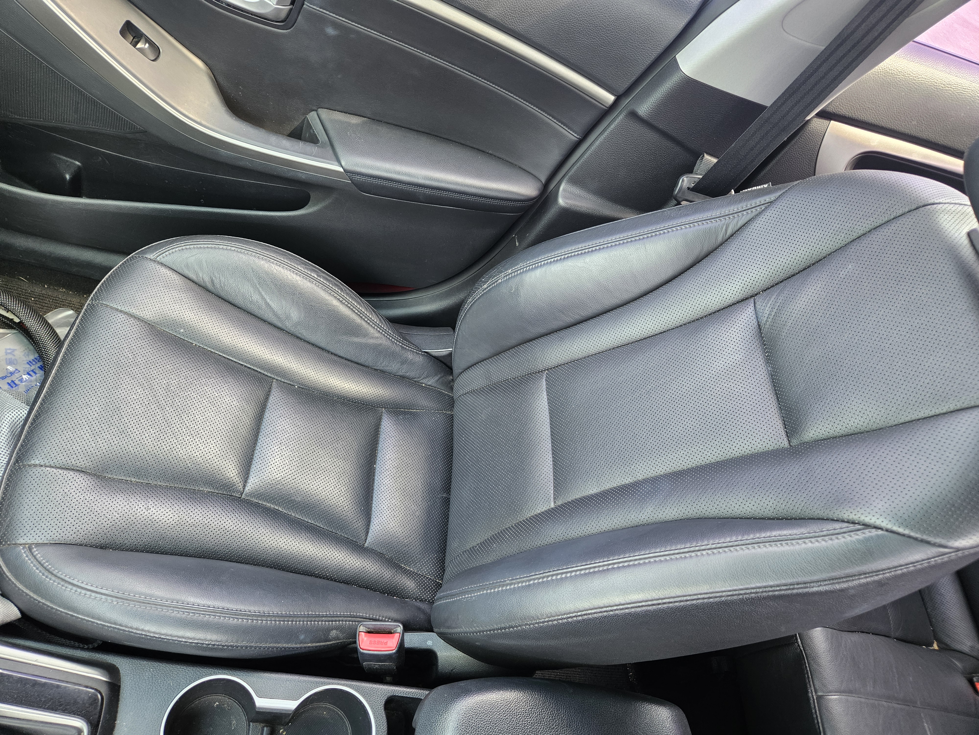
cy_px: 368
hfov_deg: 73.9
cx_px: 490
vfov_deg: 58.9
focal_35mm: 23
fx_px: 650
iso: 200
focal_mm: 5.4
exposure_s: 1/180
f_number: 1.8
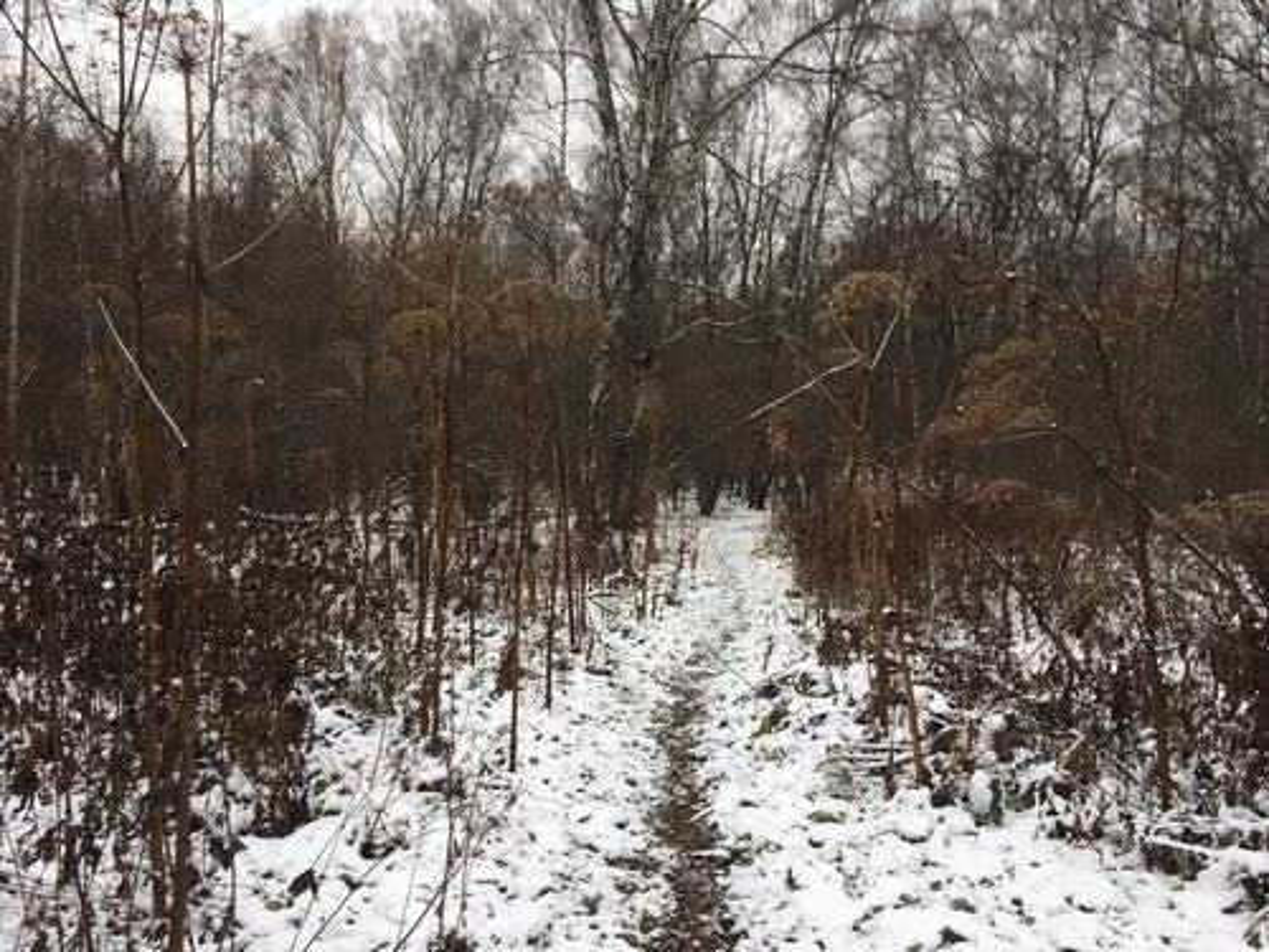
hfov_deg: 61.7
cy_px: 476
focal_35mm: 29
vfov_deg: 48.2
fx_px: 1063
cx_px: 634
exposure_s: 1/258
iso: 25
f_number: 2.2
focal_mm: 4.15
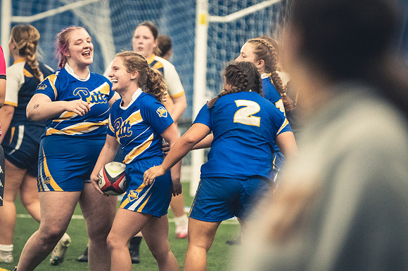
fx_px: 3398
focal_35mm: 300
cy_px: 136
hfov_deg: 6.9
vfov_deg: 4.6
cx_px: 204
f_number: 2.8
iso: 12800
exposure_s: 1/500
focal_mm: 200
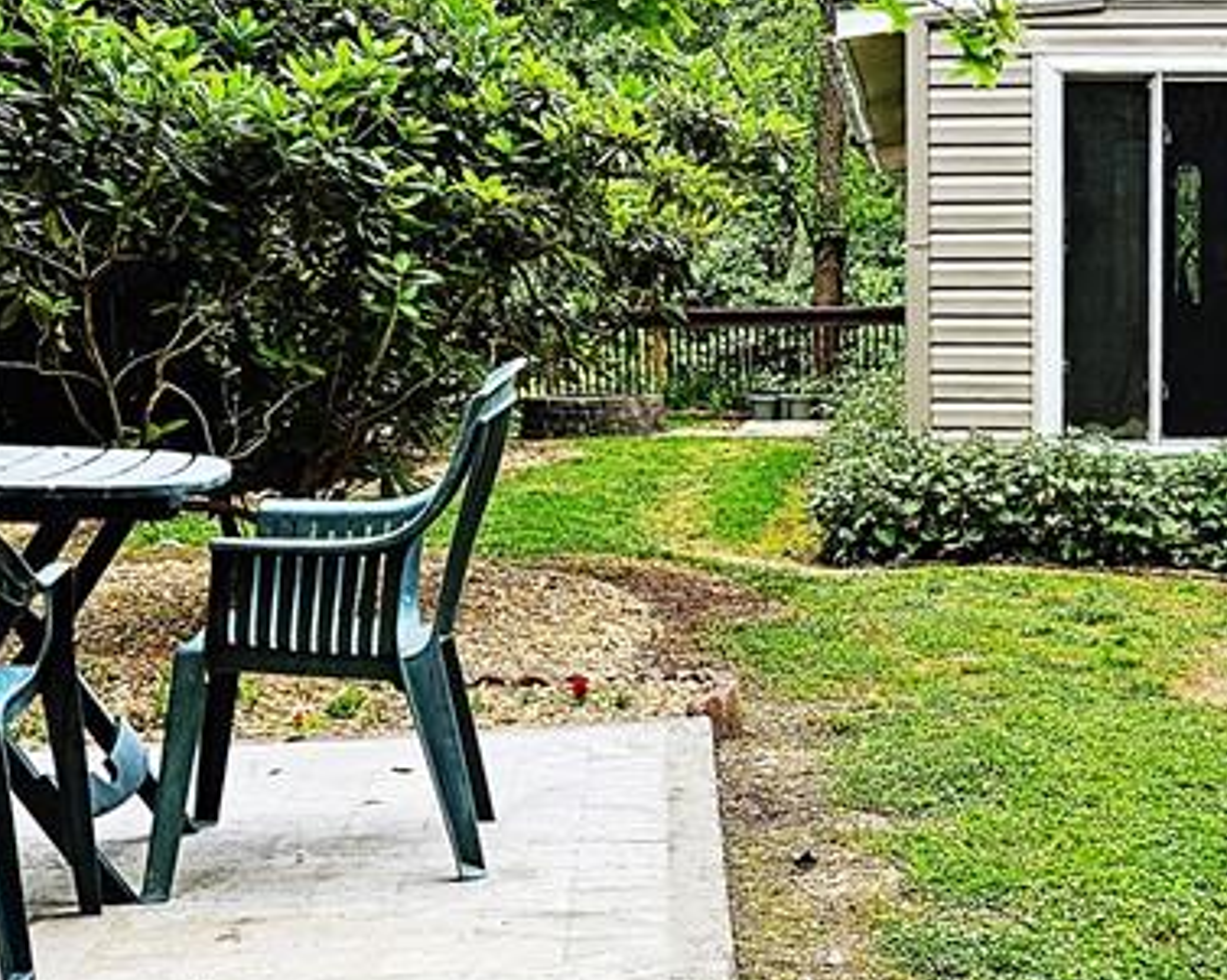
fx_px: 2213
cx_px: 1022
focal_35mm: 61
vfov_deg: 24.9
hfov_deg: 30.1
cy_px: 607
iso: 80
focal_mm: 5.4
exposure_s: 1/180
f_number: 1.8
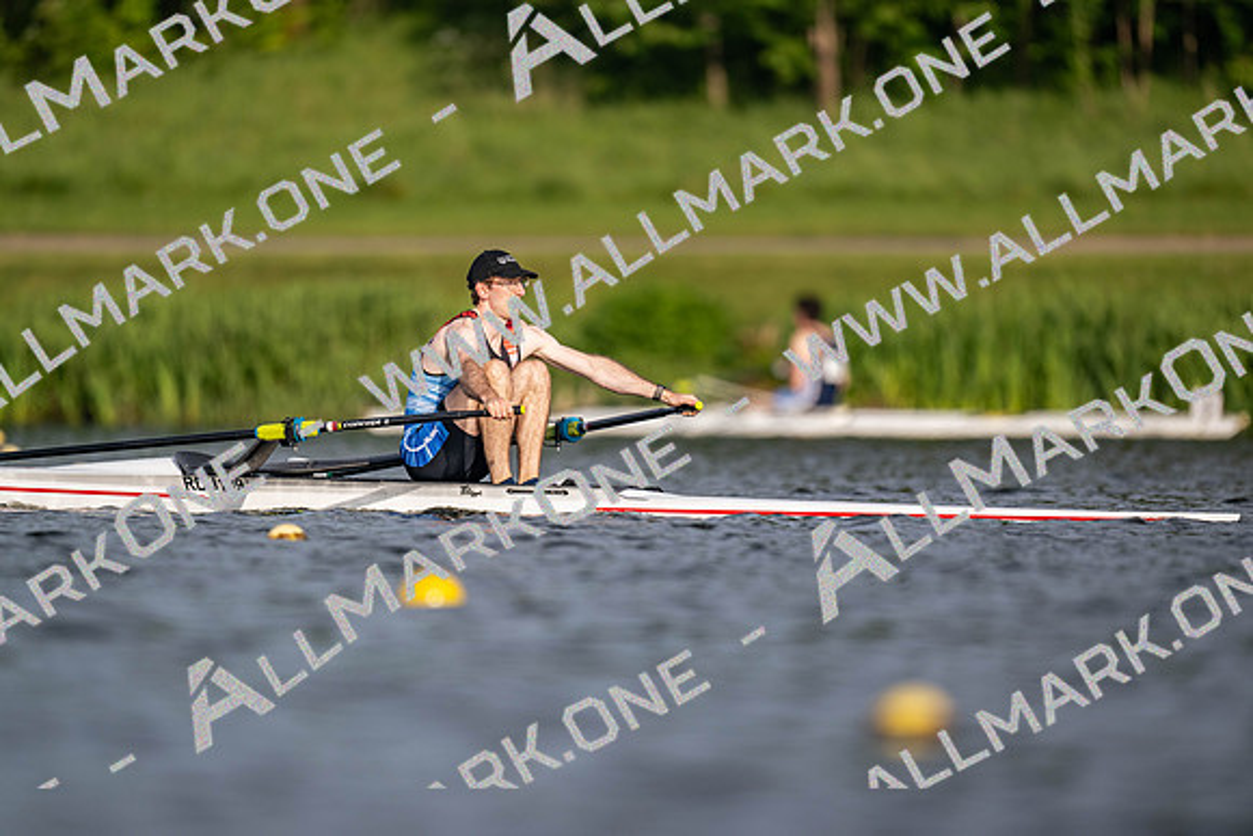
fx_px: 20887
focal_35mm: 600
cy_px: 418
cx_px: 626
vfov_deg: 2.3
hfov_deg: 3.4
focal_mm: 600
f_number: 4
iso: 220
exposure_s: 1/2500
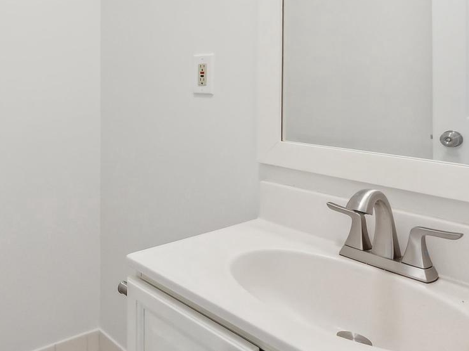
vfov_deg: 45.5
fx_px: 406
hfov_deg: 54.7
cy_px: 97
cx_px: 77
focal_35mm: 30
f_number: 9
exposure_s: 1/60
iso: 1000
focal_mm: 16
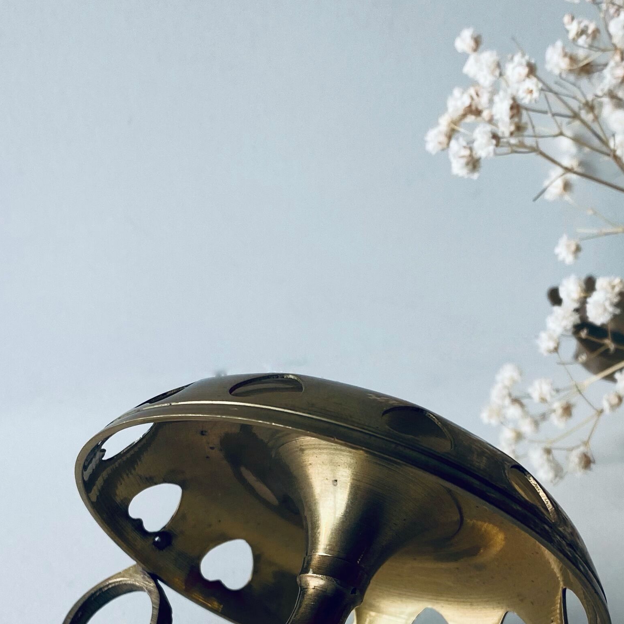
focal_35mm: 60
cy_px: 586
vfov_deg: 27.4
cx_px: 369
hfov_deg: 28.6
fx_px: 1224
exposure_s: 1/122
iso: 32
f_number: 1.8
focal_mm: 4.25
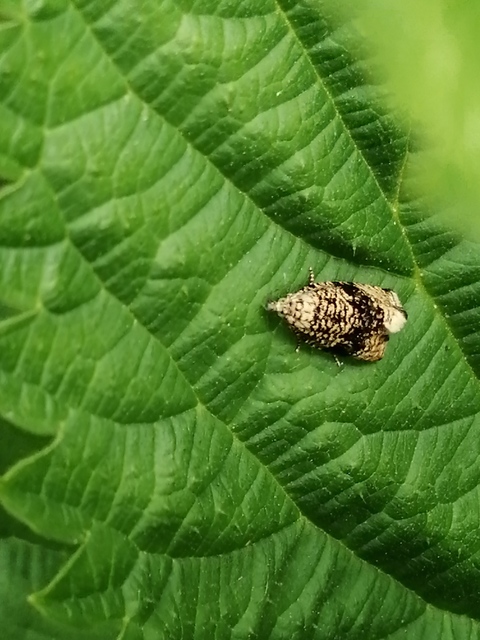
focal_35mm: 104
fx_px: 1923
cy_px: 320
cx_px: 240
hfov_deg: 14.2
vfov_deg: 18.9
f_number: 1.8
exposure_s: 1/271
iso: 50
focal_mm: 3.46
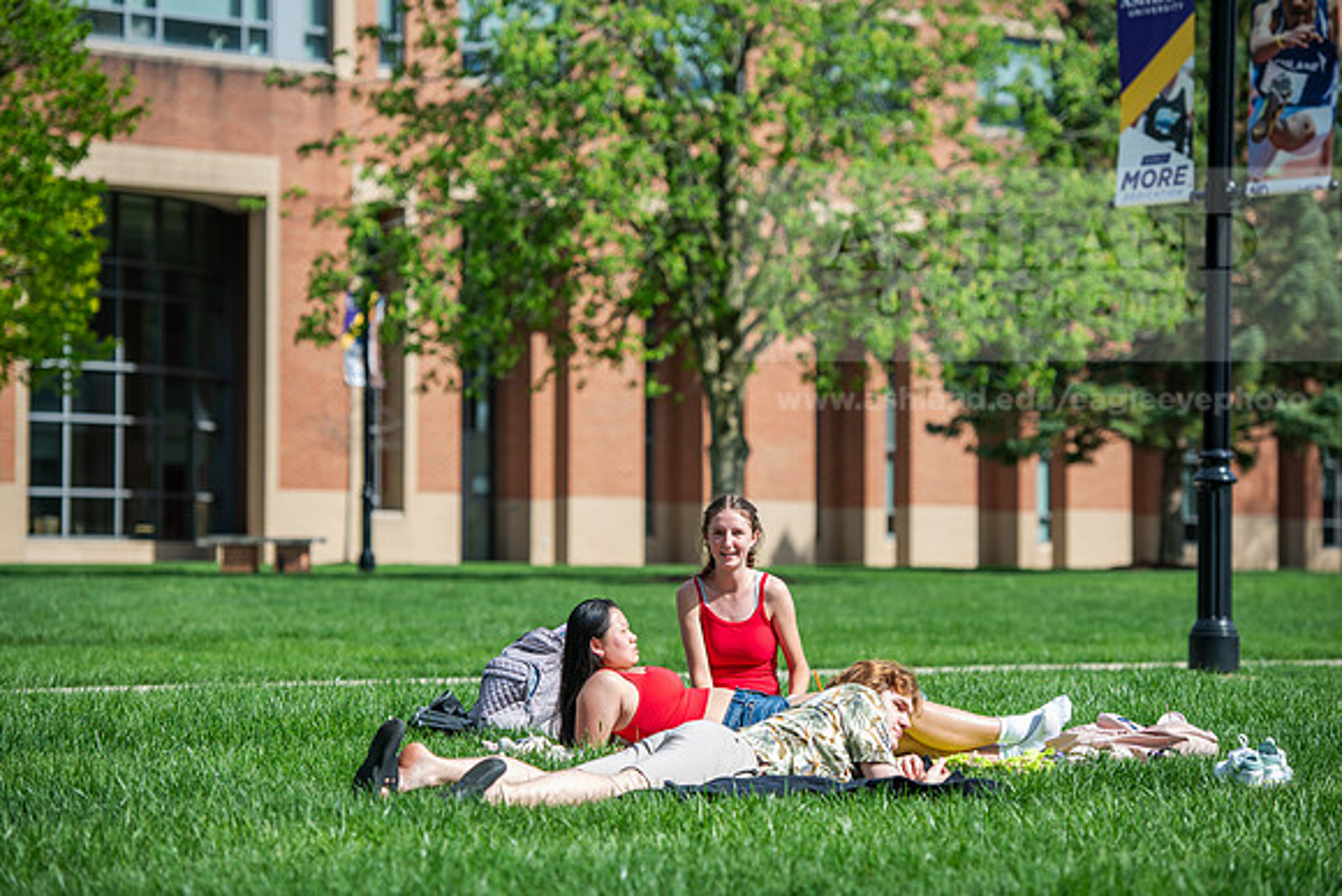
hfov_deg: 16.4
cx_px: 671
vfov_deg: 11.0
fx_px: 4661
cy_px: 448
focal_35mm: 125
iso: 100
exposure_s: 1/640
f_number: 3.5
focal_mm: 125
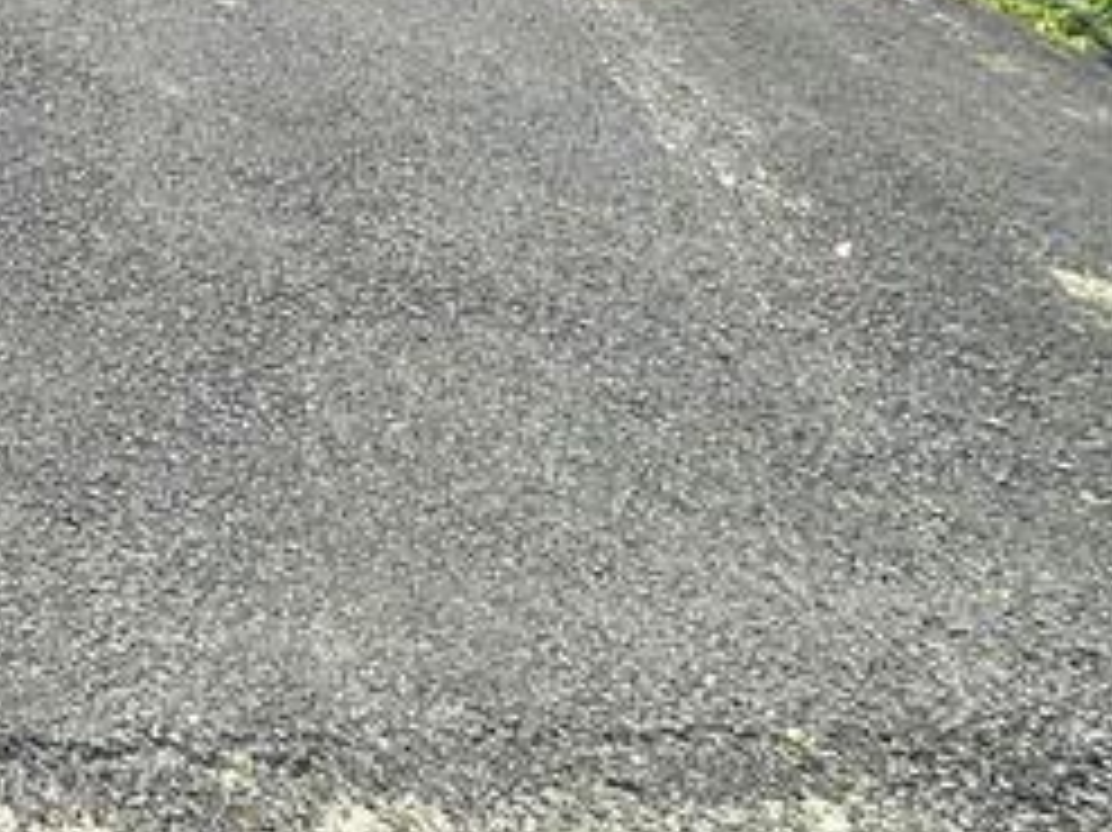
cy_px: -778
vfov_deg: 18.2
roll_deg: -0.5
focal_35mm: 58
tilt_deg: +0.1
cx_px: -680
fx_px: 1862
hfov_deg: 23.8
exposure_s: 1/1984
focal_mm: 2.22
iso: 50
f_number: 2.2
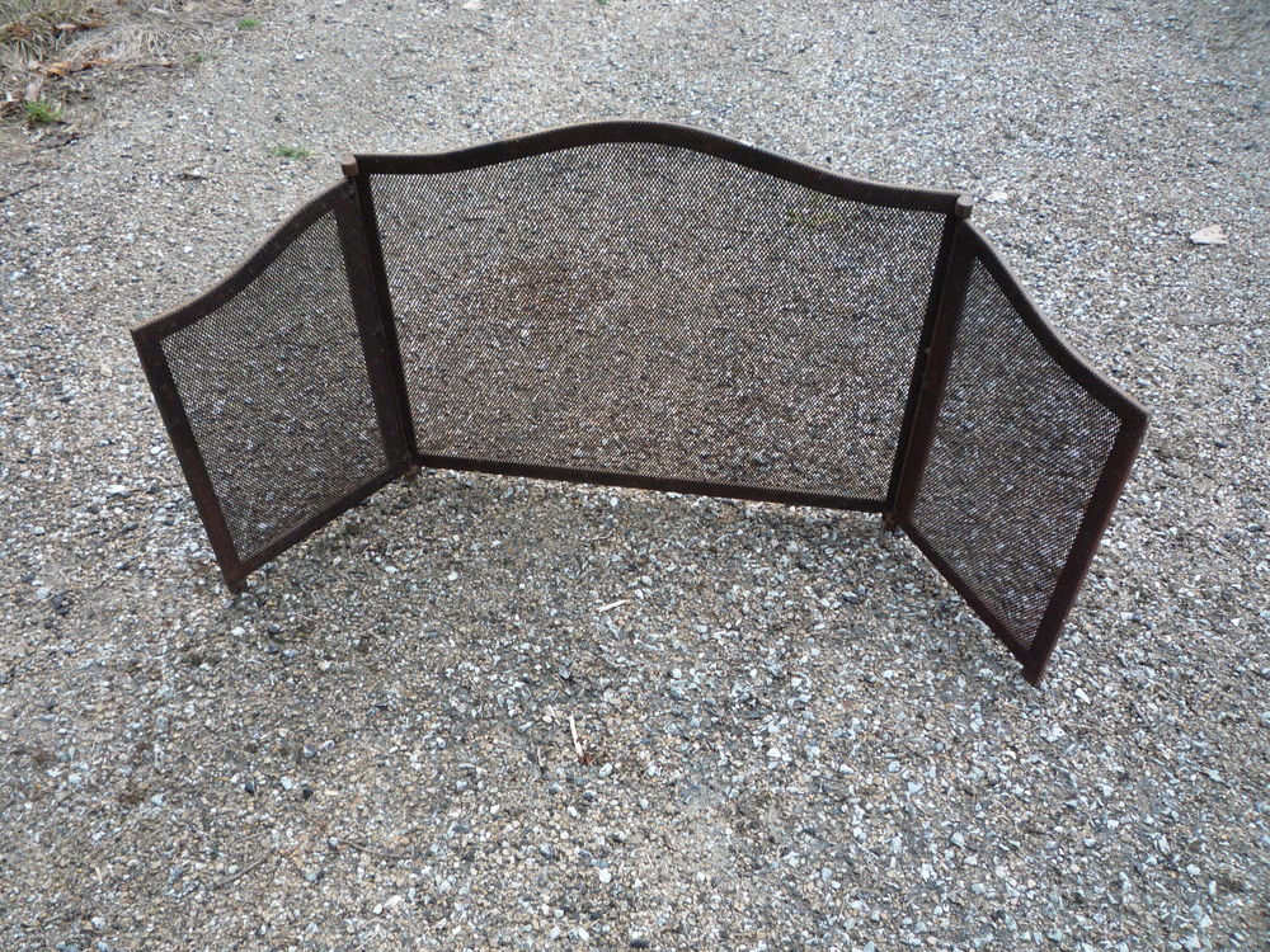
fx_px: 1101
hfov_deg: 60.0
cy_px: 476
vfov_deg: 46.8
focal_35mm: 30
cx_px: 635
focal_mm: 5.2
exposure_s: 1/30
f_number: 3.3
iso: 160
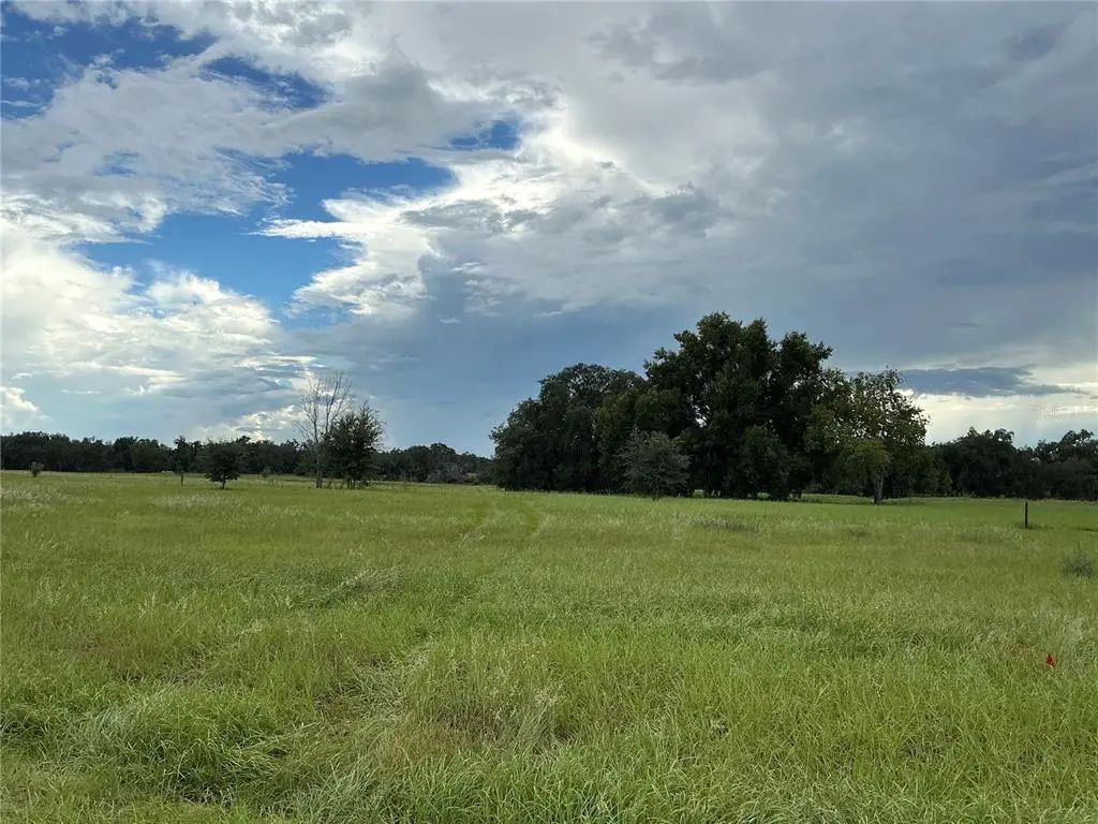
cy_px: 412
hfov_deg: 63.4
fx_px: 888
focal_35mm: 28
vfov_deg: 49.7
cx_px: 549
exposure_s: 1/1451
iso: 25
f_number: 1.8
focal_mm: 3
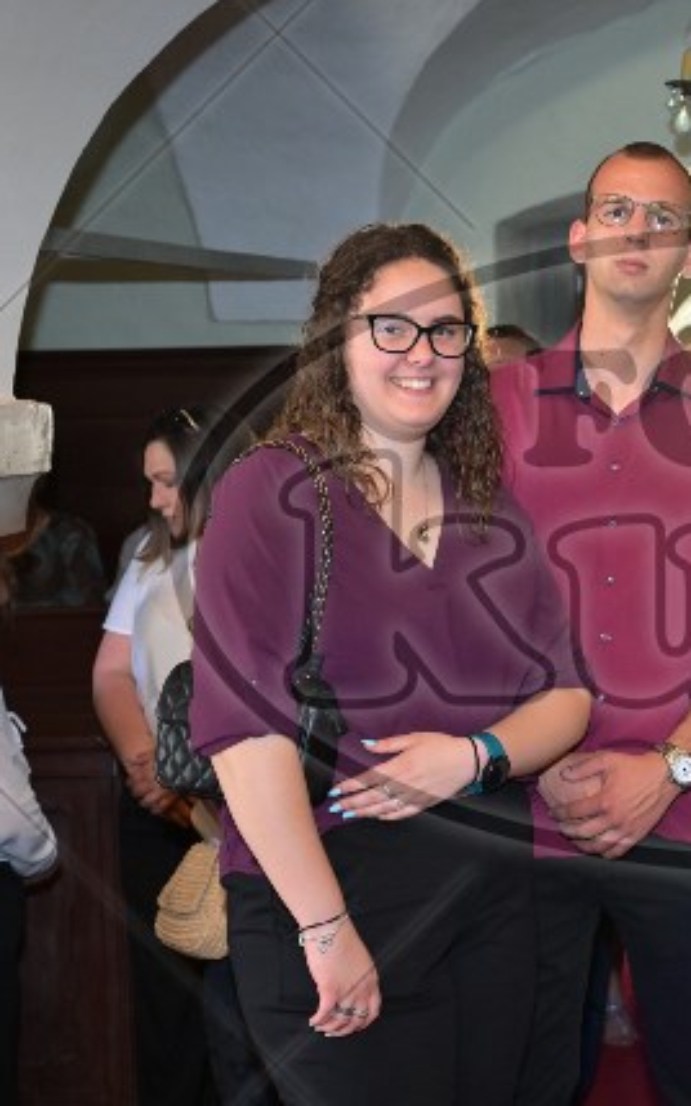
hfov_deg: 18.3
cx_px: 794
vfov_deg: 30.2
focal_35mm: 68
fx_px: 2050
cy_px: 550
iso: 4000
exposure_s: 1/100
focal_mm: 44
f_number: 4.5
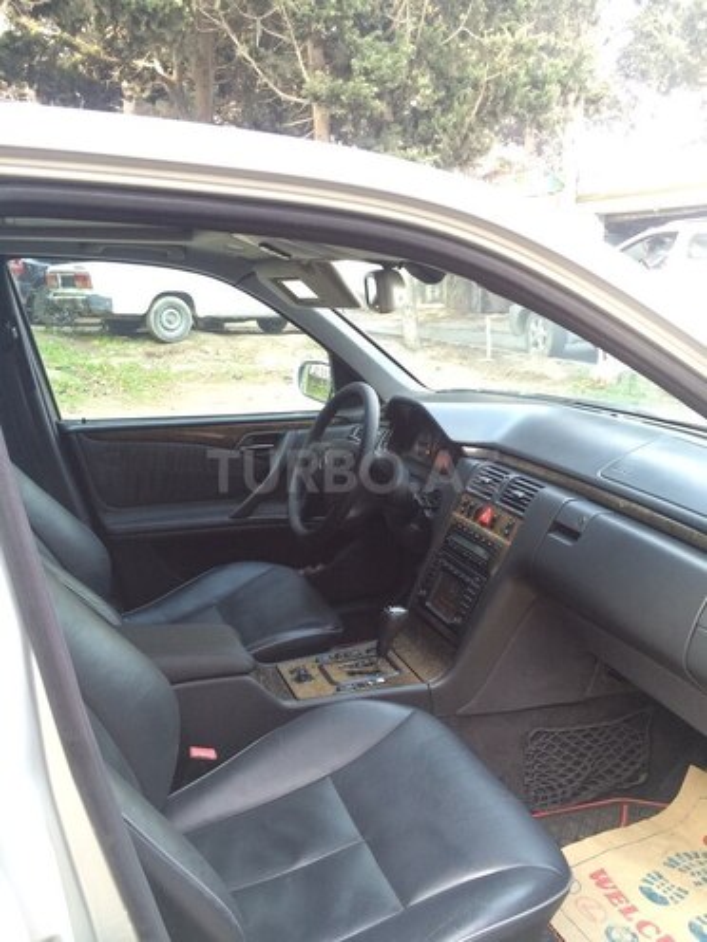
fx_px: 790
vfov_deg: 61.7
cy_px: 471
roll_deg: +0.5
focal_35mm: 29
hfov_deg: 48.2
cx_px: 354
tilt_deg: -14.1
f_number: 2.2
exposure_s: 1/33
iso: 50
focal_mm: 4.15
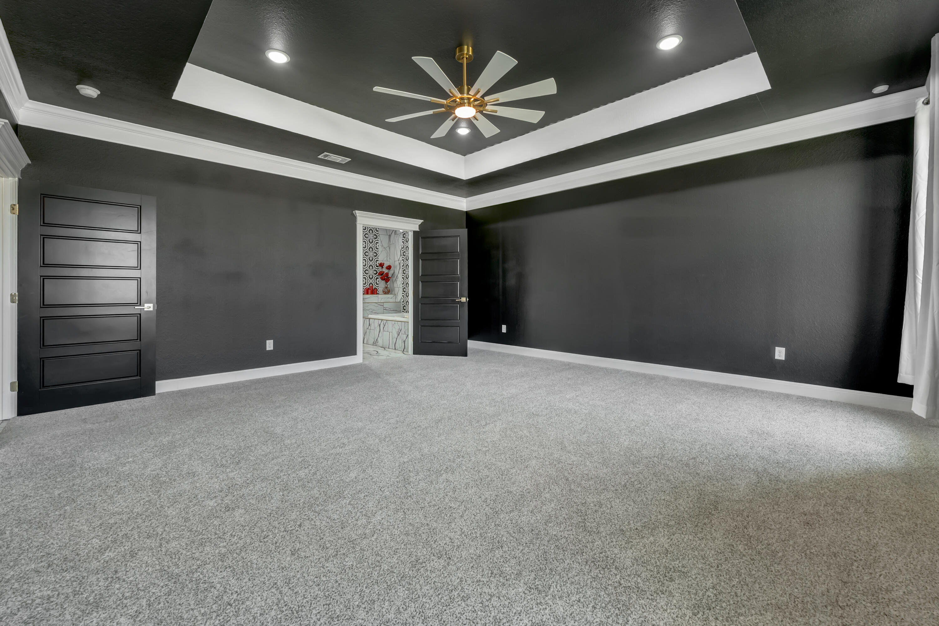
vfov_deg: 81.2
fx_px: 365
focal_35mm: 14
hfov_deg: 104.2
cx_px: 470
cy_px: 313
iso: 250
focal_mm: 14
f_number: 7.1
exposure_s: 1/8
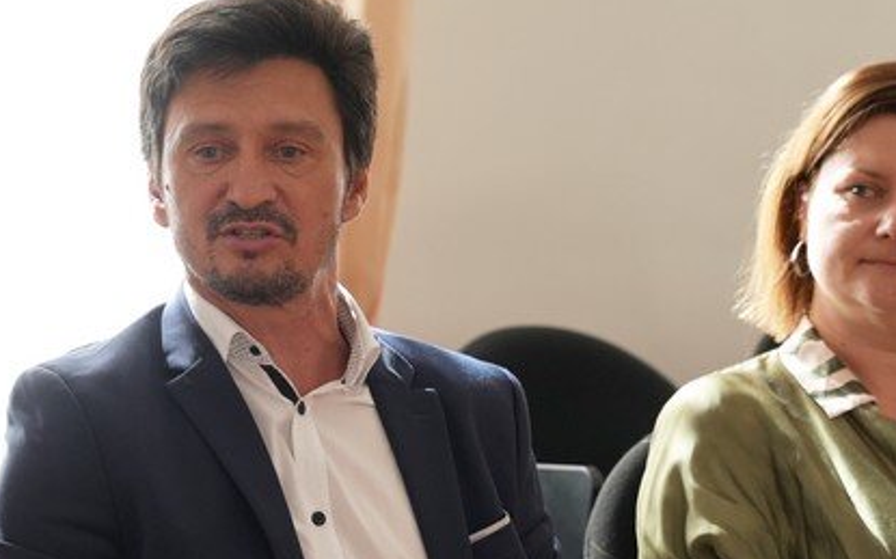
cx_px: 285
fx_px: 3826
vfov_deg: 8.4
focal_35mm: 157
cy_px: 372
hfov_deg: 13.3
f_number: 4
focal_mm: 62.3
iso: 250
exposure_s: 1/160
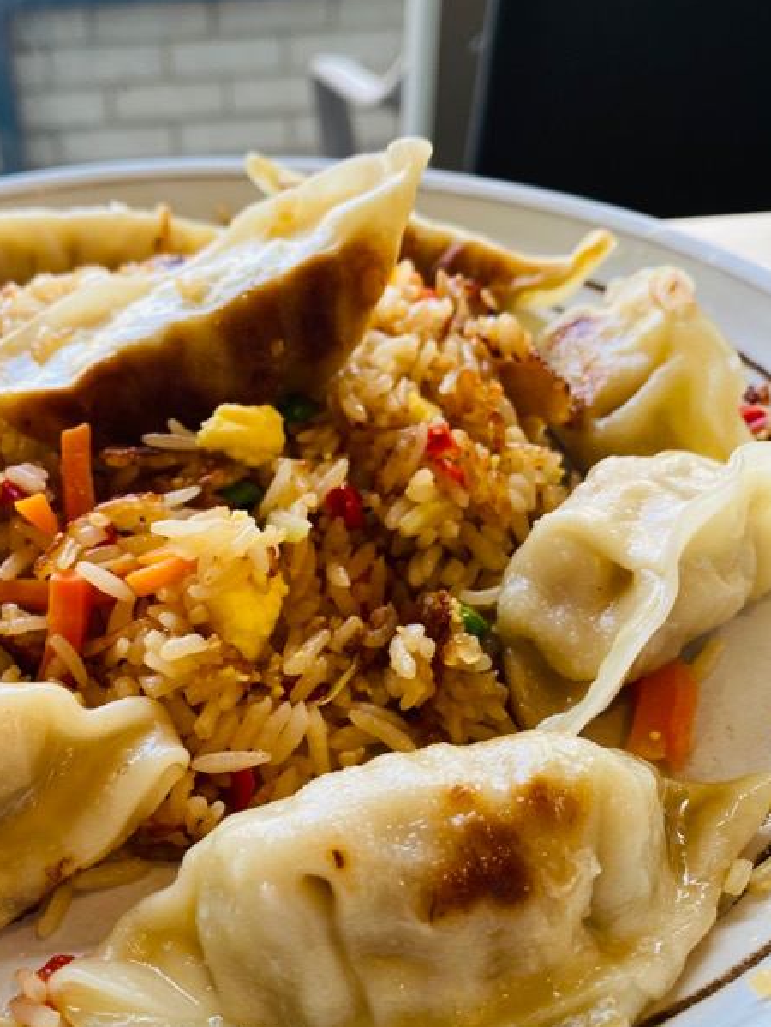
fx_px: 1098
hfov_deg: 38.1
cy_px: 587
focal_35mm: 37
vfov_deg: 50.0
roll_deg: +1.5
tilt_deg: -38.3
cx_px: 236
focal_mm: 4.25
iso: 40
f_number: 1.8
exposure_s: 1/120
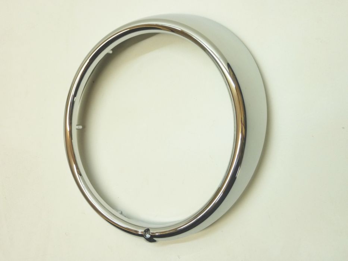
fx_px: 422
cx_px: 174
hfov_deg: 44.8
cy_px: 130
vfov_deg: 34.4
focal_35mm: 42
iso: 200
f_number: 3.7
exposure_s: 1/30
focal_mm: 6.9
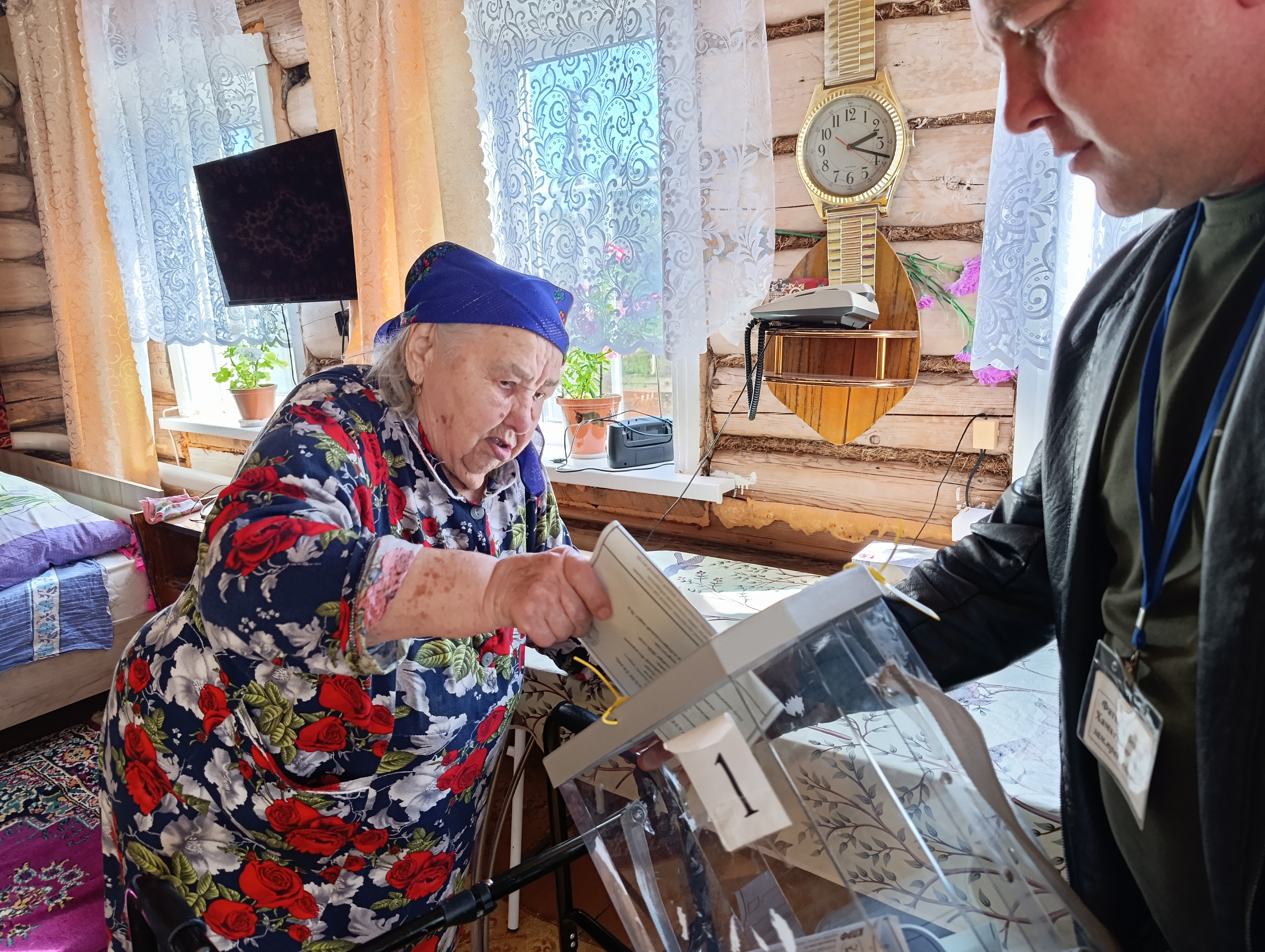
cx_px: 632
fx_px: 842
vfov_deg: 59.0
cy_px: 476
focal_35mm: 23
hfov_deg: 73.8
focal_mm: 6.11
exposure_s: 1/100
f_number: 1.7
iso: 640
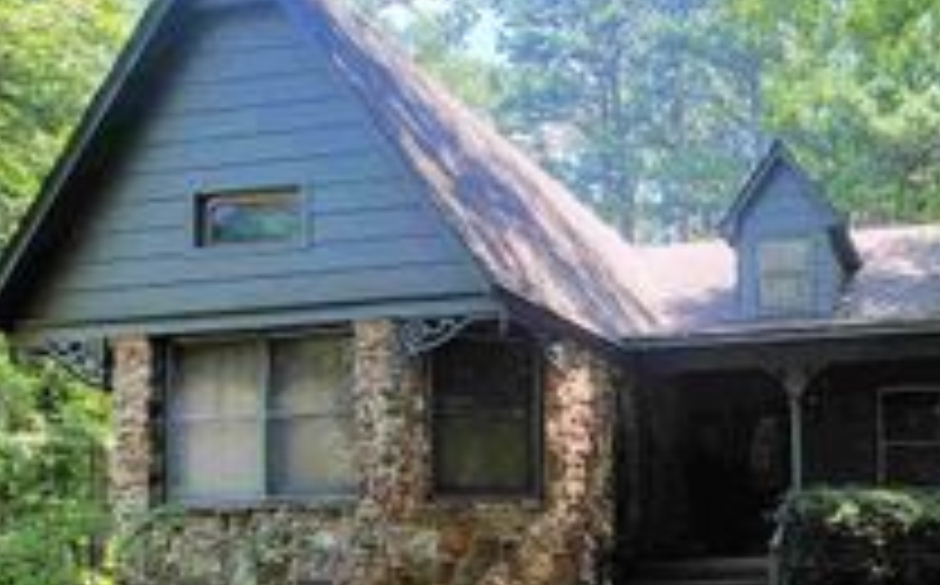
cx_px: 877
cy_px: 515
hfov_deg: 50.4
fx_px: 844
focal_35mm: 33
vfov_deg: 36.1
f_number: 2.2
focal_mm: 1.74
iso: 32
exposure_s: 1/120
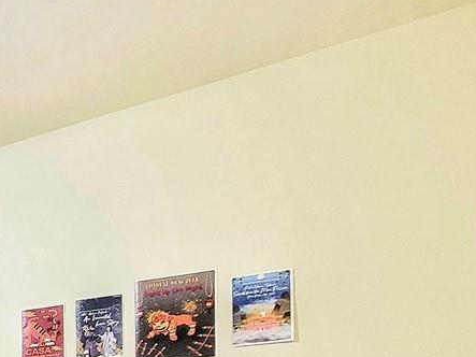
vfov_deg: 24.8
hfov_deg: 23.6
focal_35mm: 47
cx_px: -347
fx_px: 646
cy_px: 515
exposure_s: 1/60.2
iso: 400
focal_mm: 2.2
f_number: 2.2
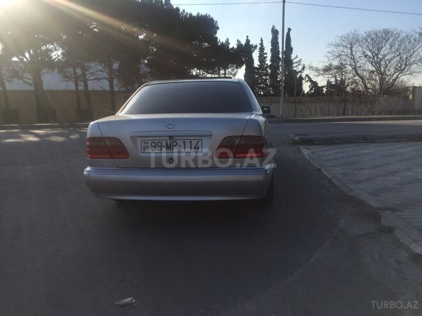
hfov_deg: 61.7
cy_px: 158
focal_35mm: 29
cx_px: 211
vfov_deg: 48.2
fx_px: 354
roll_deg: -0.7
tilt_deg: -6.8
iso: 32
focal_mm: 4.15
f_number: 2.2
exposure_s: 1/1582
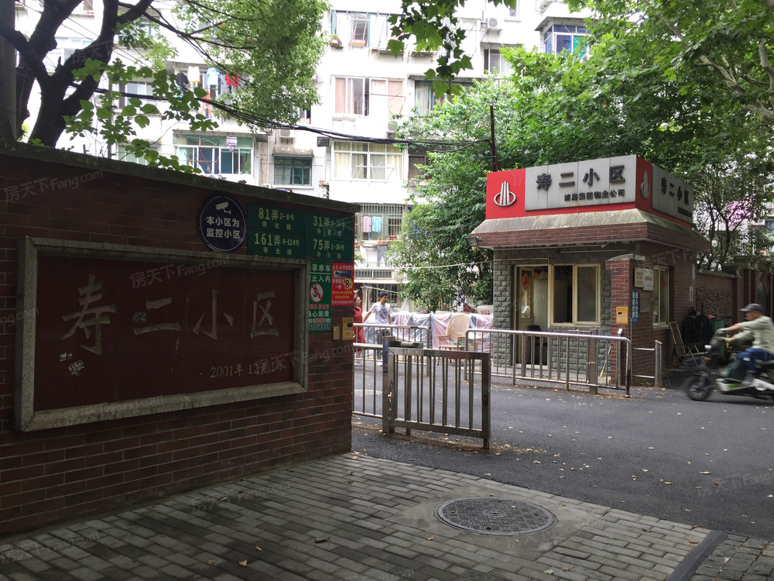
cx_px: 387
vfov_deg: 48.2
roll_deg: -1.9
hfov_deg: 61.7
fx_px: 648
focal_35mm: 29
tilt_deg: +1.1
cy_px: 290
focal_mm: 4.15
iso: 32
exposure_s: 1/50
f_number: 2.2
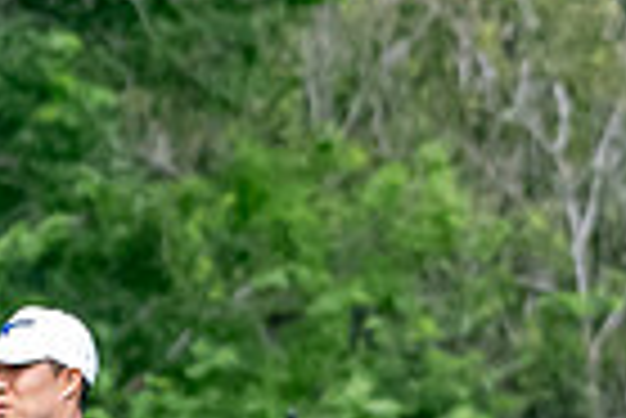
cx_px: -261
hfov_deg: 1.6
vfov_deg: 1.1
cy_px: 623
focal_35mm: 1254
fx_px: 21828
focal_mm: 200
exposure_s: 1/2000
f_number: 5.6
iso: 1600
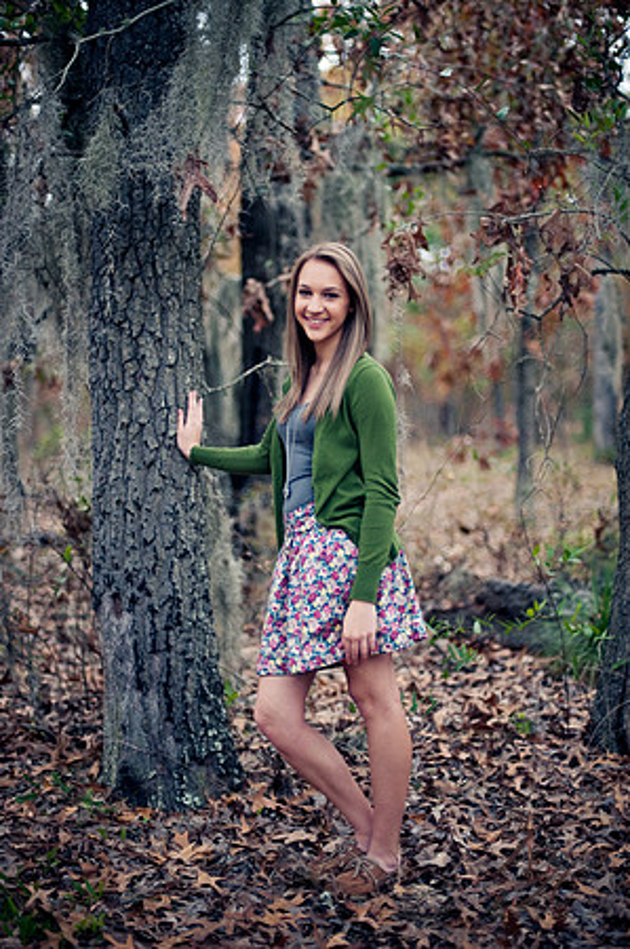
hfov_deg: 26.9
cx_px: 315
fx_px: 1315
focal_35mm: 50
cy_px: 474
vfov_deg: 39.6
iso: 200
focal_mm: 50
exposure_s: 1/250
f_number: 1.4
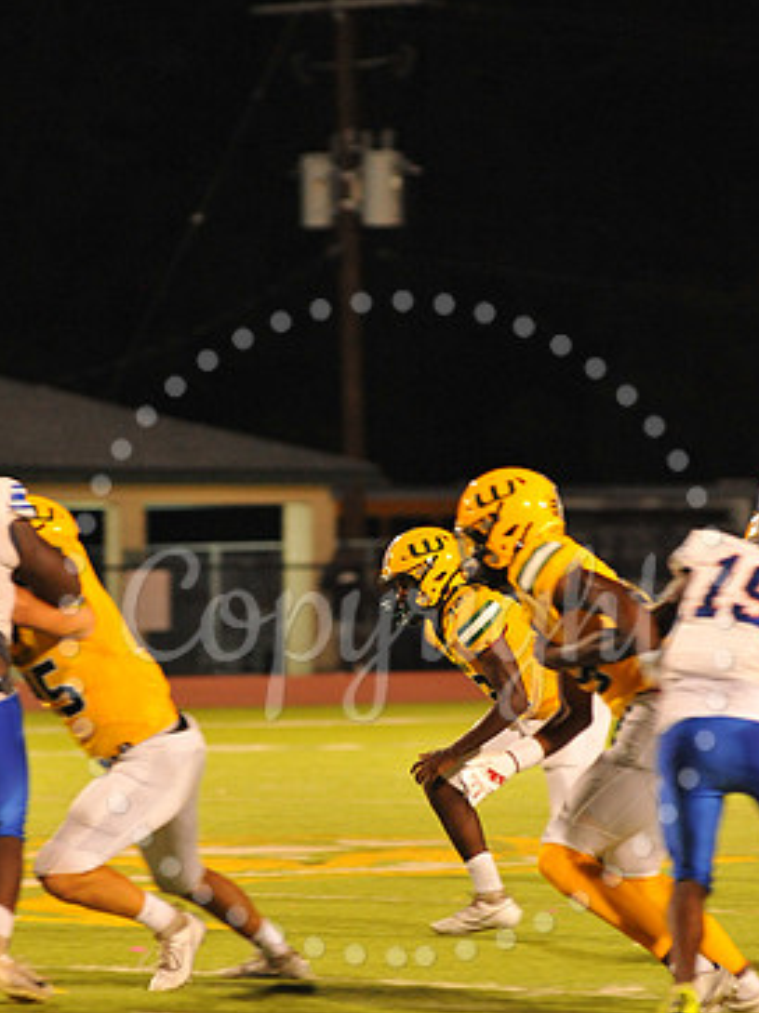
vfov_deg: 6.5
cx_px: 396
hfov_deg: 4.8
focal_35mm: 307
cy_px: 625
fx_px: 8980
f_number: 4
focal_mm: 200
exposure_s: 1/160
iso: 3200
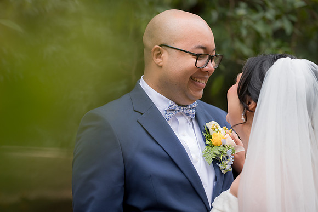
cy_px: 106
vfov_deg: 9.8
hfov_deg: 14.7
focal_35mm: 140
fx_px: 1237
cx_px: 159
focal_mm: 140
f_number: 2.8
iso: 640
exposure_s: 1/400
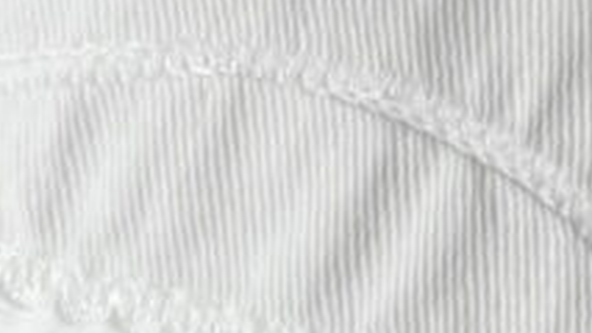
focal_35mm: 251
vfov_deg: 3.9
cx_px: 598
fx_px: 3942
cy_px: 2164
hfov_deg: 8.5
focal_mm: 6.76
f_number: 1.8
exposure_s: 1/380
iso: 80
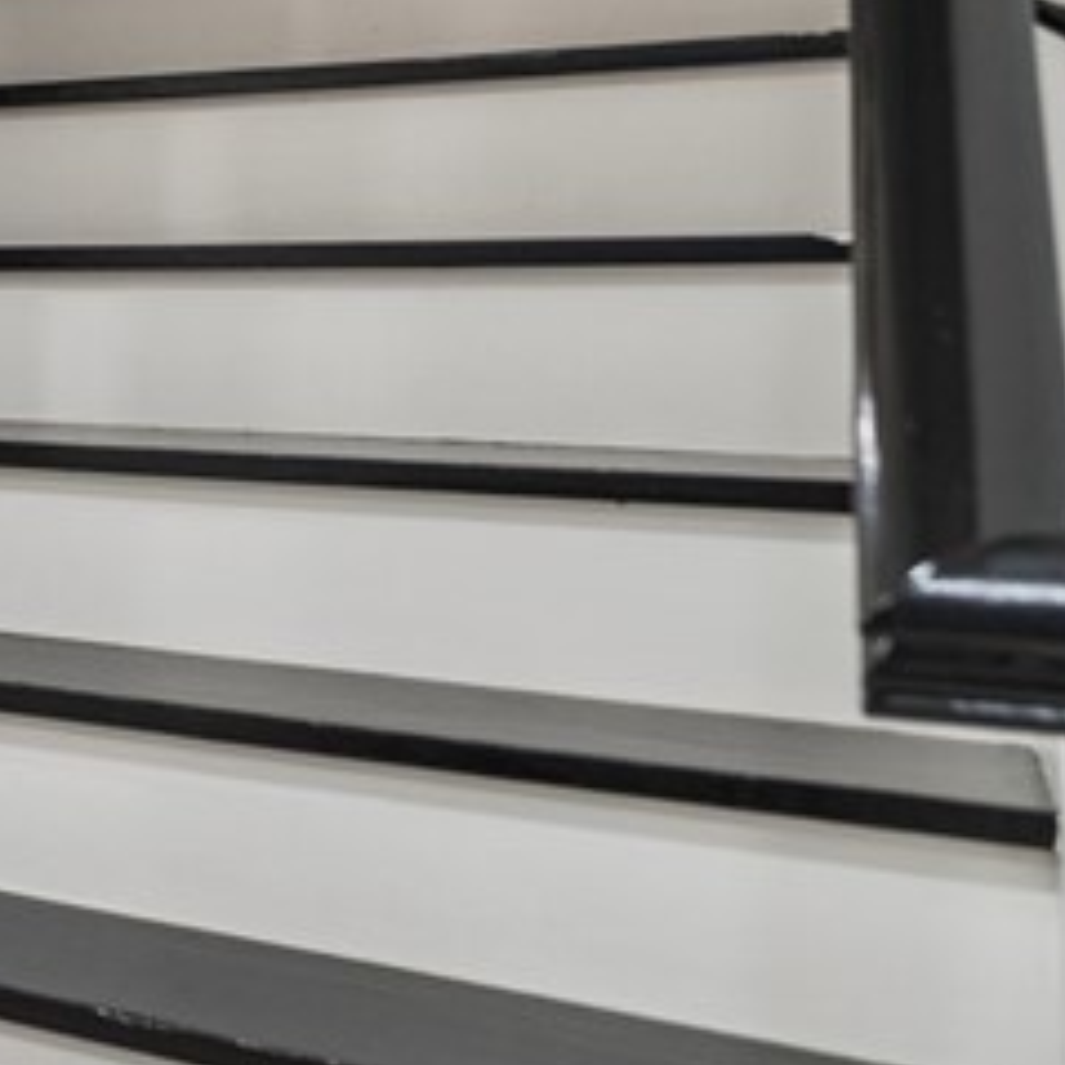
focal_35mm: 54
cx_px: -1230
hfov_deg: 17.5
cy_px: 287
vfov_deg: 31.2
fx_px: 1880
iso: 200
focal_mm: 14
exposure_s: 1/30
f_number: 2.8
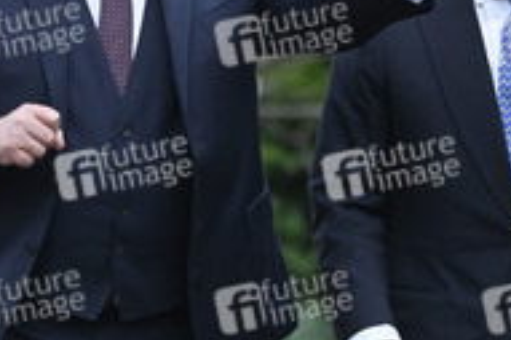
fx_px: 16763
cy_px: 102
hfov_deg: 1.7
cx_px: 320
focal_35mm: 1182
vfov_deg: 1.2
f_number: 9
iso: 4000
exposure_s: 1/400
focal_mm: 500
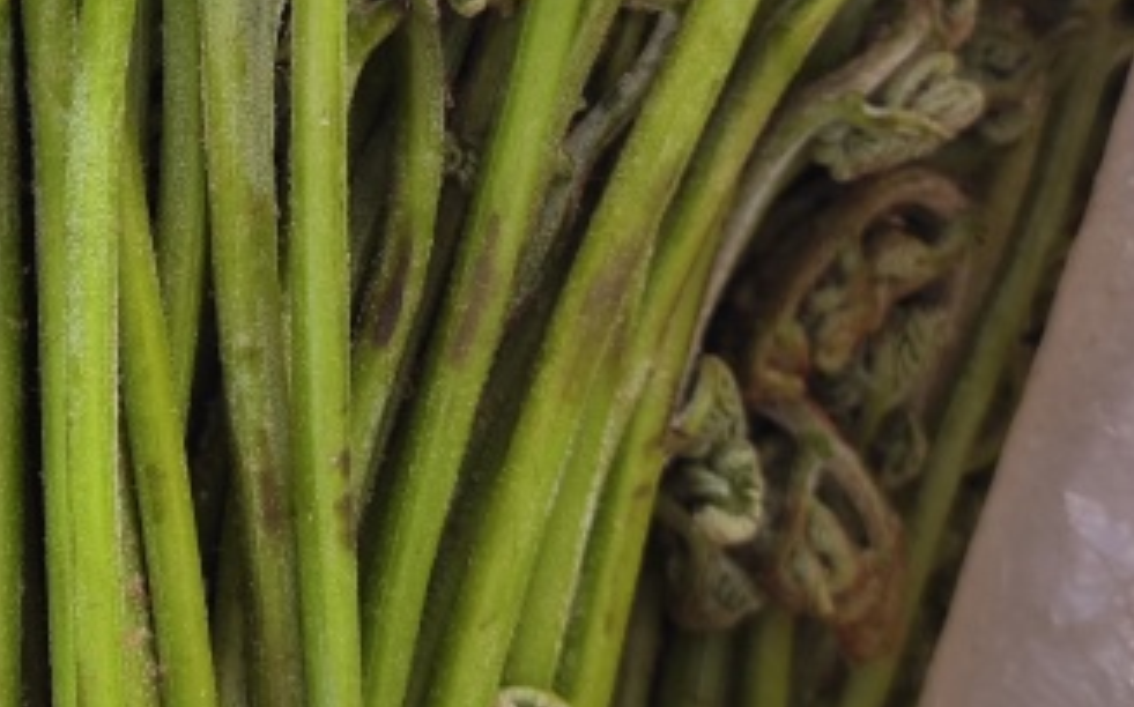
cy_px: 144
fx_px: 4911
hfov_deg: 12.9
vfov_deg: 8.2
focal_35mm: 159
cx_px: -135
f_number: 1.9
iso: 125
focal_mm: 8.7
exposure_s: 1/148
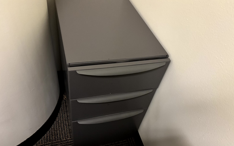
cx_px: 116
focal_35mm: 28
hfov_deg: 66.5
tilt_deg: -47.6
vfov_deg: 44.4
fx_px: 179
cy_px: 84
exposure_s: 1/30
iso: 640
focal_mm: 5.96
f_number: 1.6
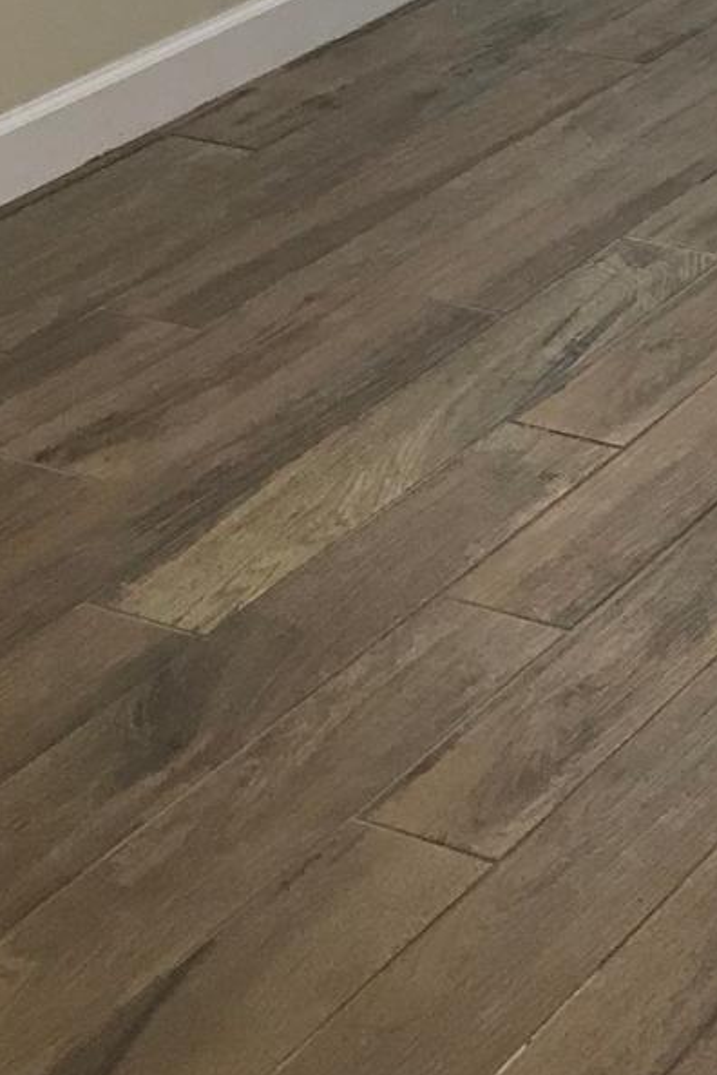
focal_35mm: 98
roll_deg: +1.2
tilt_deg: -15.2
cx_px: 996
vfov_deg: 19.6
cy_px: -197
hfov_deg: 13.3
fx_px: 2928
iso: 40
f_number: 1.8
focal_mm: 3.99
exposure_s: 1/30
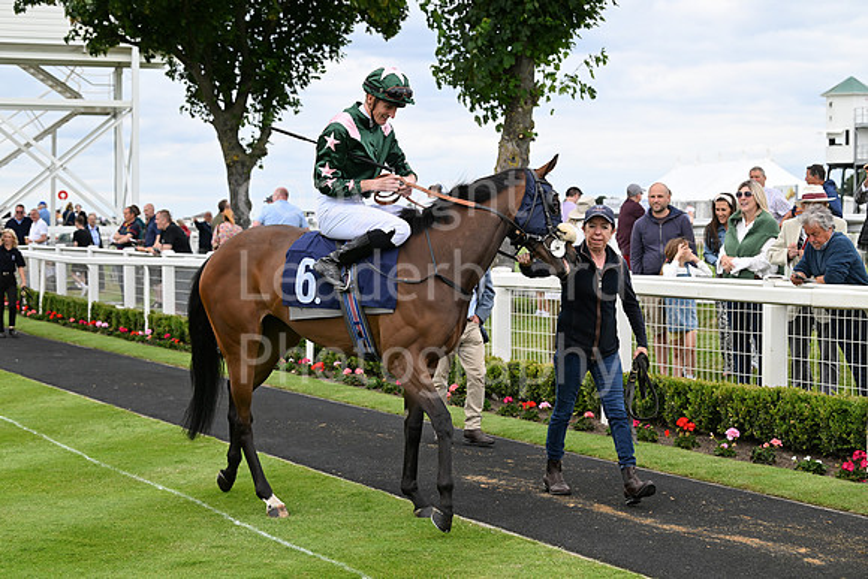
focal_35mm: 70
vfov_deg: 19.5
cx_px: 434
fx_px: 1688
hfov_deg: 28.8
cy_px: 290
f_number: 5.6
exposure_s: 1/1250
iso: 640
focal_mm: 70
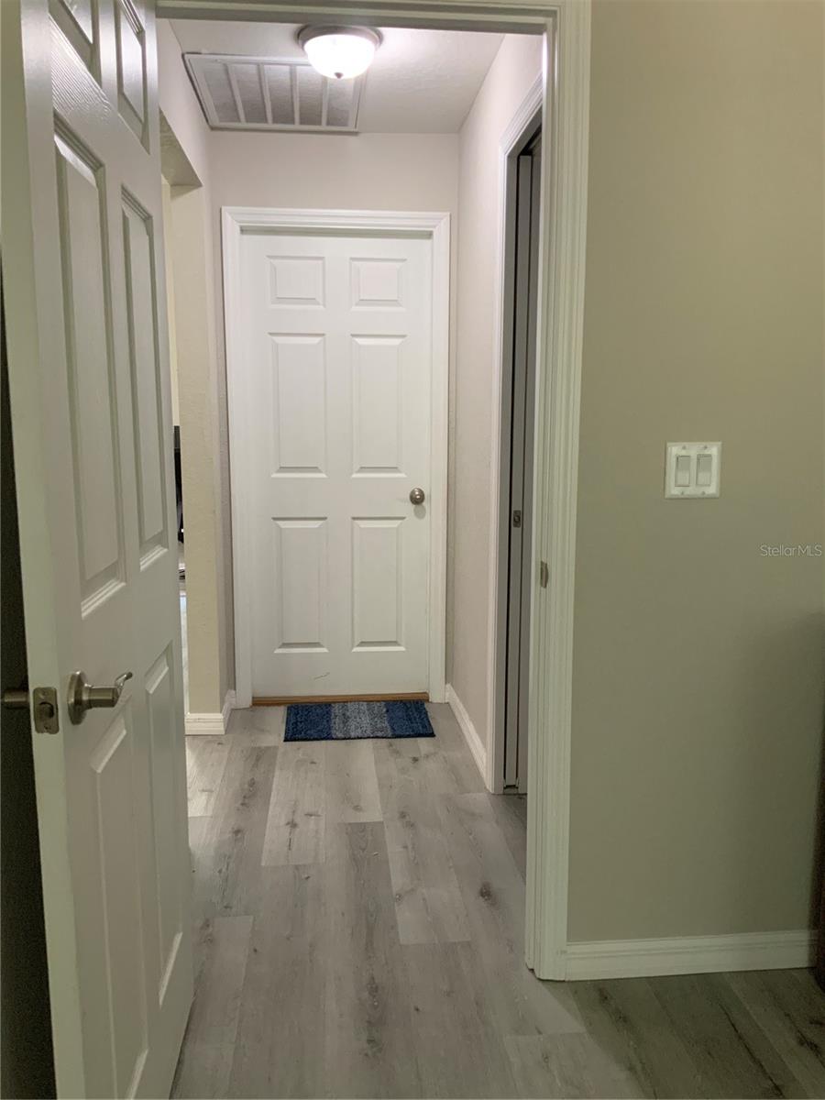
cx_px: 412
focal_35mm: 29
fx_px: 922
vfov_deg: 61.7
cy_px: 550
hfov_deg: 48.2
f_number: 1.8
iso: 200
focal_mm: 3
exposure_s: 1/60
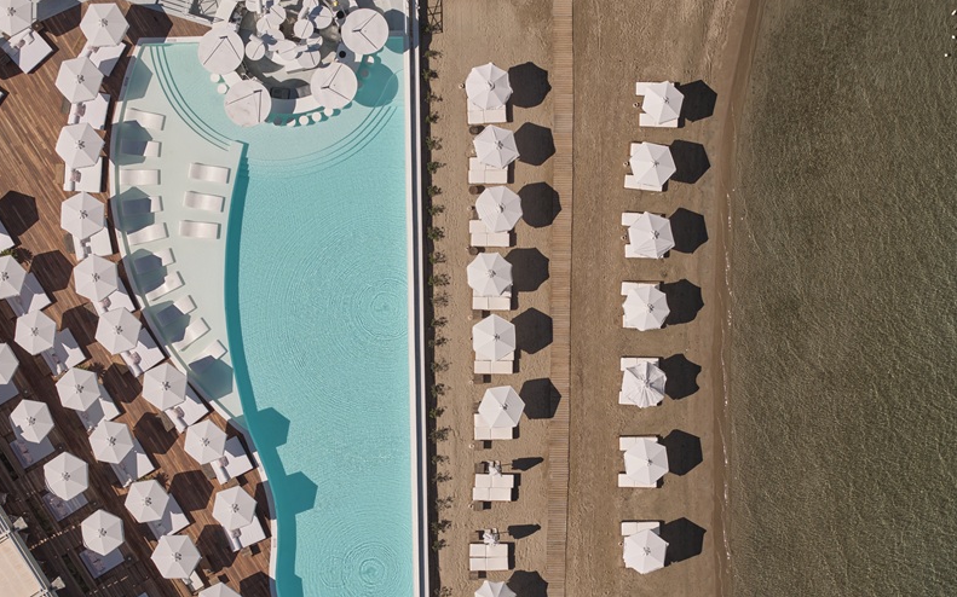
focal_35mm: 75
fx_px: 1956
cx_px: 475
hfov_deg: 27.5
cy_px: 360
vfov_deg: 17.4
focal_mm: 19.35
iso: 100
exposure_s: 1/2000
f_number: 2.8
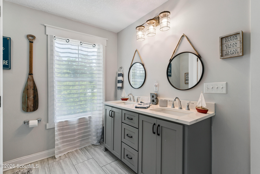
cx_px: 130
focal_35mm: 17
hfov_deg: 93.3
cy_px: 87
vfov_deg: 70.5
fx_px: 123
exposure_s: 1/40
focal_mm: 17
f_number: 8
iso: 250
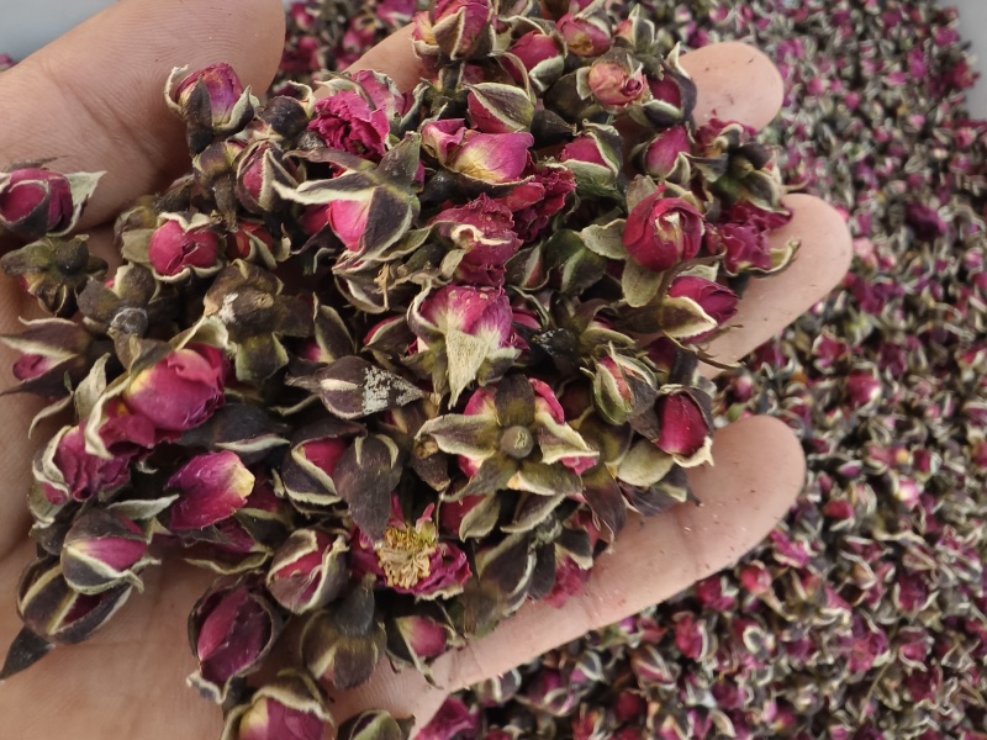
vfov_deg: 54.9
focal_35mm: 25
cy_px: 370
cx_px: 494
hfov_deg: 69.4
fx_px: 713
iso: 1769
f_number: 2
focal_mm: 2.32
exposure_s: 1/25
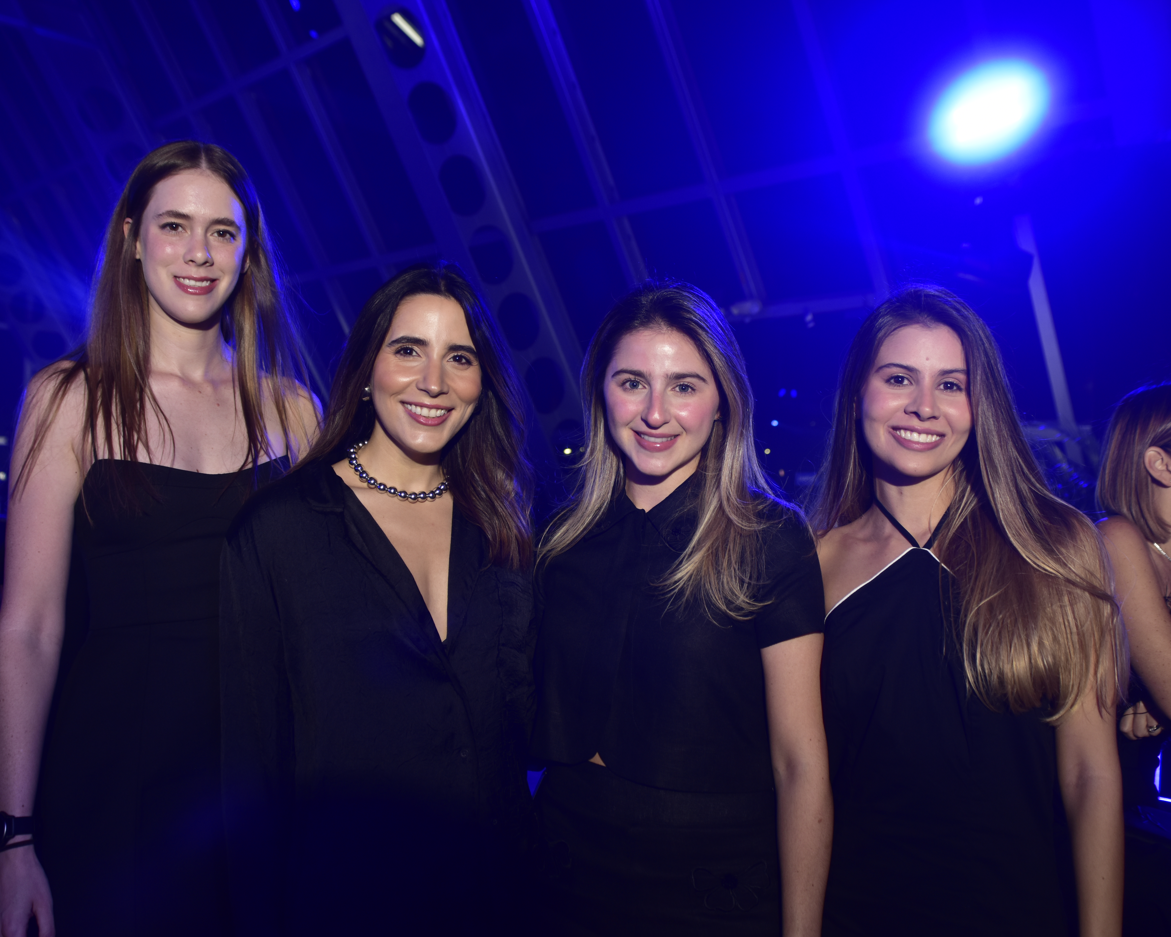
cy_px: 469
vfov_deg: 44.5
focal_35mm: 33
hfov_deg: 54.2
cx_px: 584
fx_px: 1144
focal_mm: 29
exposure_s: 1/100
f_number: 3.5
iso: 320
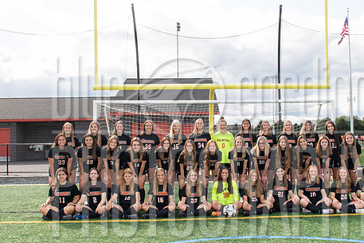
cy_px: 123
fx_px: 374
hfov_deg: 51.5
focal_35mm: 37
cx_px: 219
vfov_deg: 36.0
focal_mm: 24
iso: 500
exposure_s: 1/250
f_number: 13
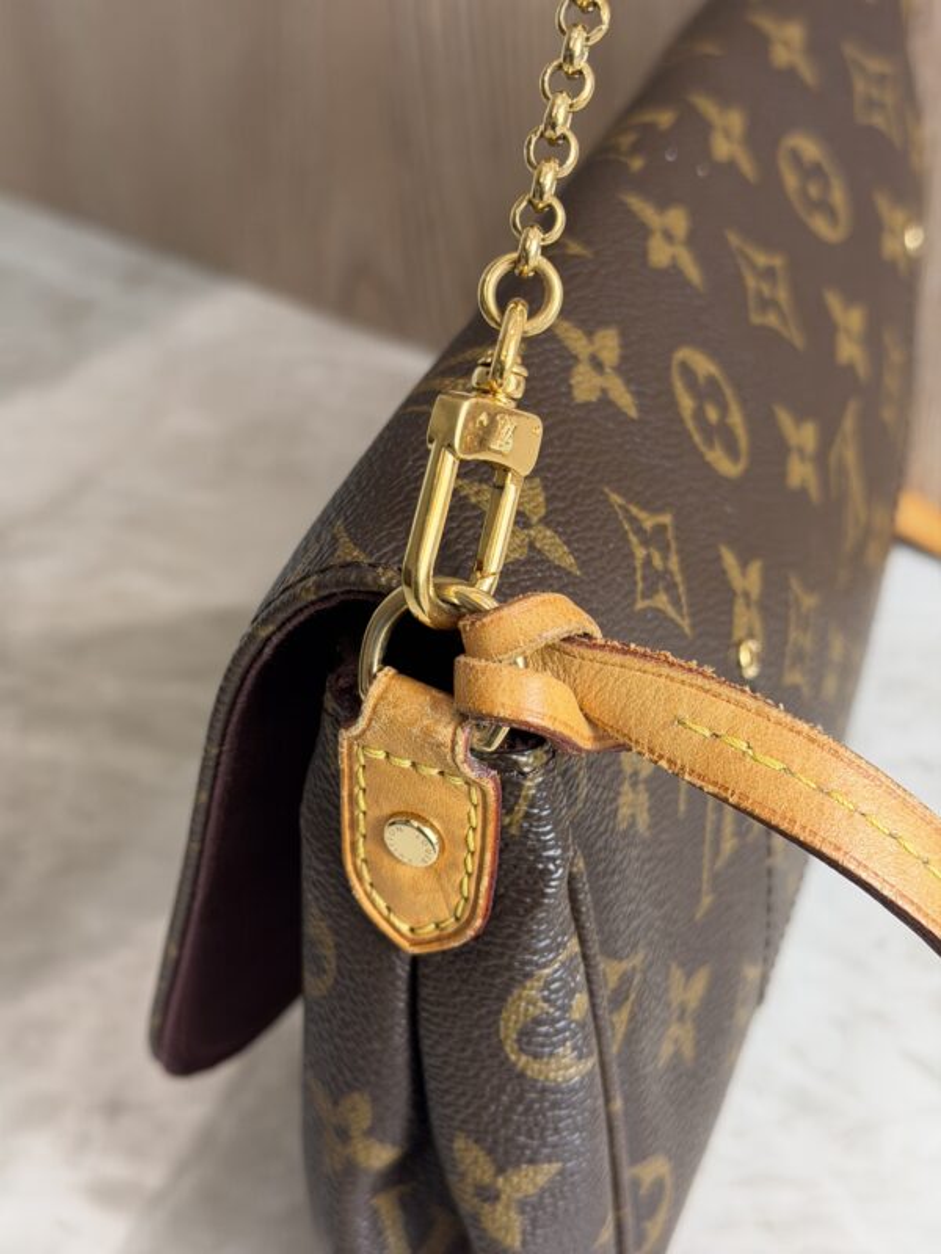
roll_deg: +3.4
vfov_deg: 39.7
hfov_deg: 30.3
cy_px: 627
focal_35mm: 48
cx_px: 470
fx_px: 1740
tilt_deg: -37.0
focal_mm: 6.76
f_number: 1.78
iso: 100
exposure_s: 1/60
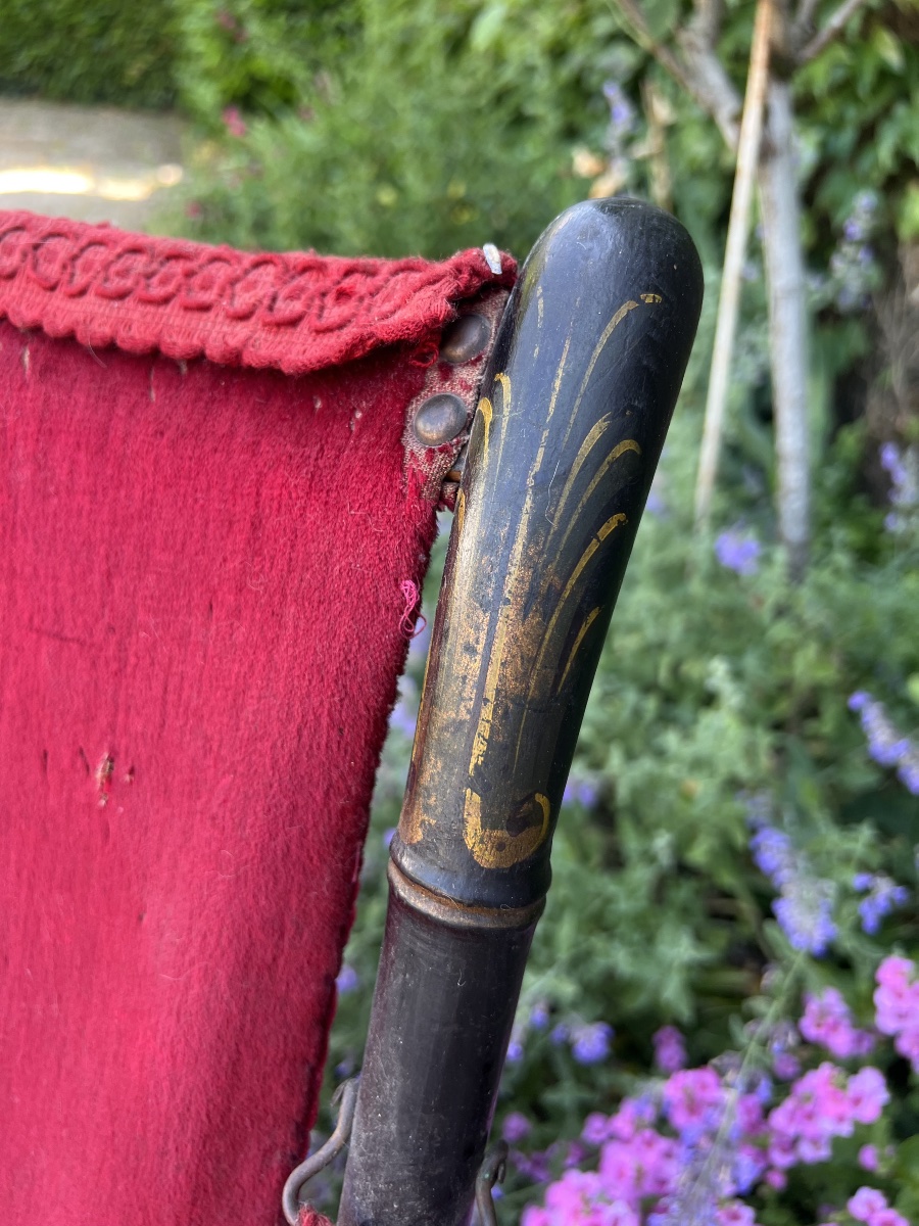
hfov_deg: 53.1
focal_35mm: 26
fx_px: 920
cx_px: 460
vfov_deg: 67.3
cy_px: 613
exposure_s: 1/121
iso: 50
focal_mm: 5.7
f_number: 1.5
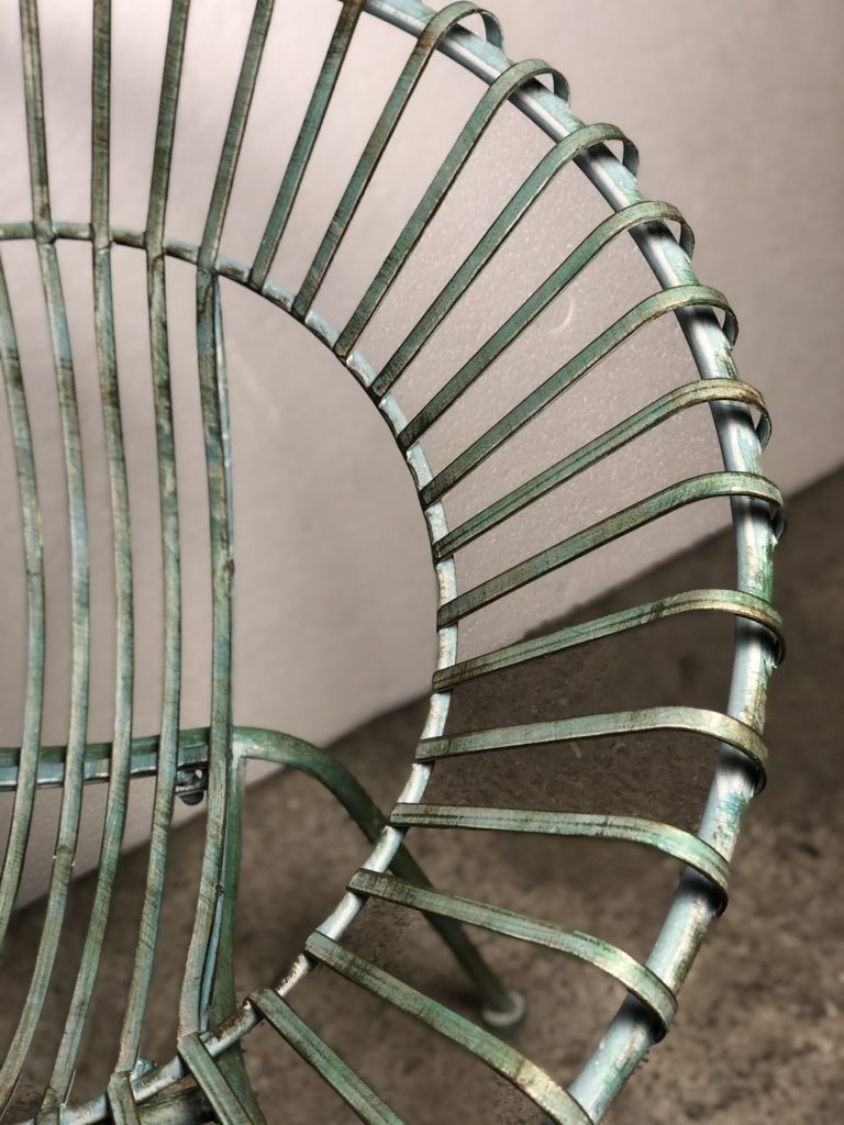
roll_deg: +7.6
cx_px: 422
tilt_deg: -38.1
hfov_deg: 28.0
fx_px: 1690
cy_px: 562
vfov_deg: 36.8
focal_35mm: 52
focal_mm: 6
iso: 80
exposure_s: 1/33
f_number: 2.4
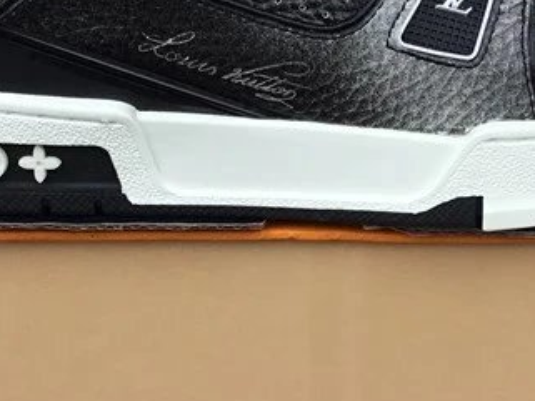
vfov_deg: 17.0
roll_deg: -0.1
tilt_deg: -20.5
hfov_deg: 22.5
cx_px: 318
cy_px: 149
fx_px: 1345
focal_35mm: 87
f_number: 2.4
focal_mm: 3.3
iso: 25
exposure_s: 1/476
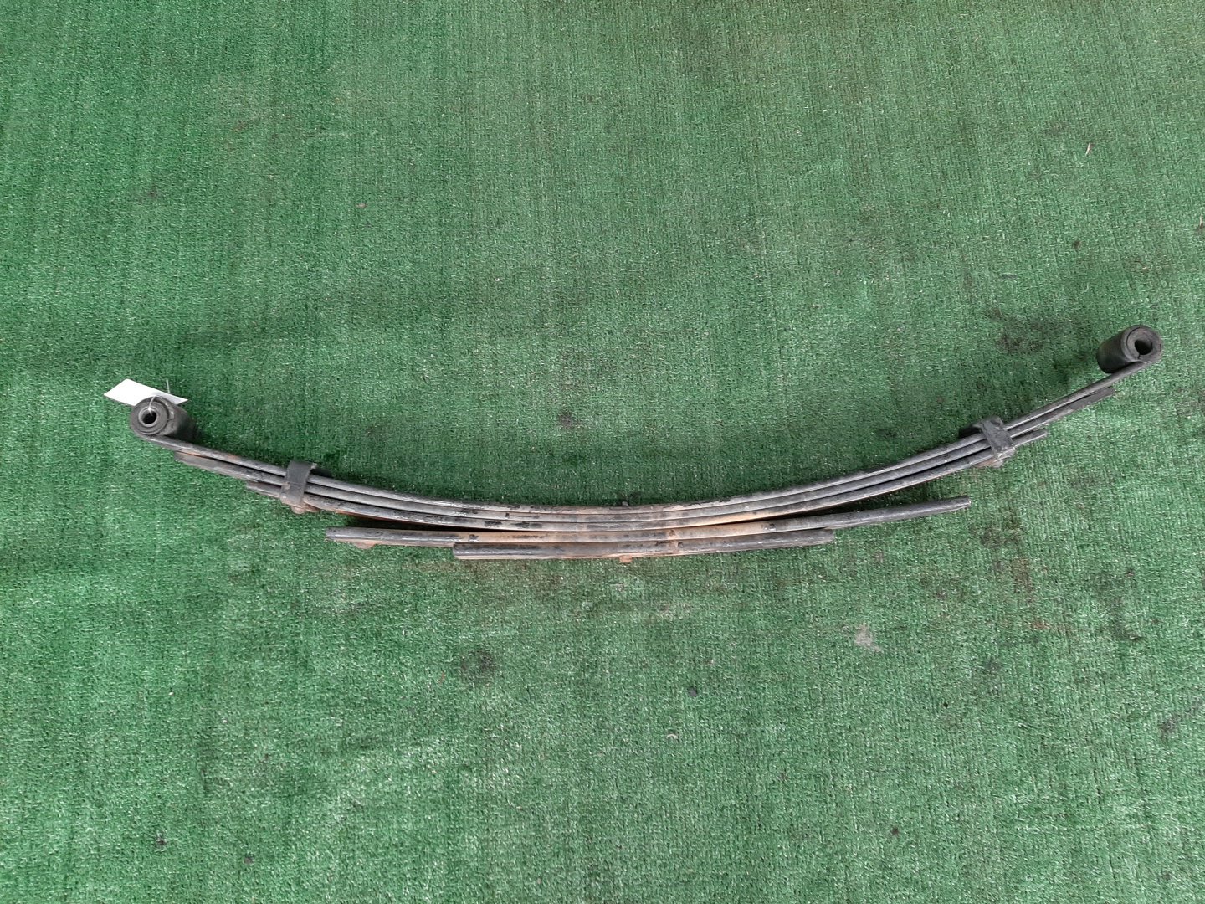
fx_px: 905
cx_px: 602
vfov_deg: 53.1
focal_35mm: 26
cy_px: 452
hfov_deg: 67.3
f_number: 1.7
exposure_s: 1/50
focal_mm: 3.93
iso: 145
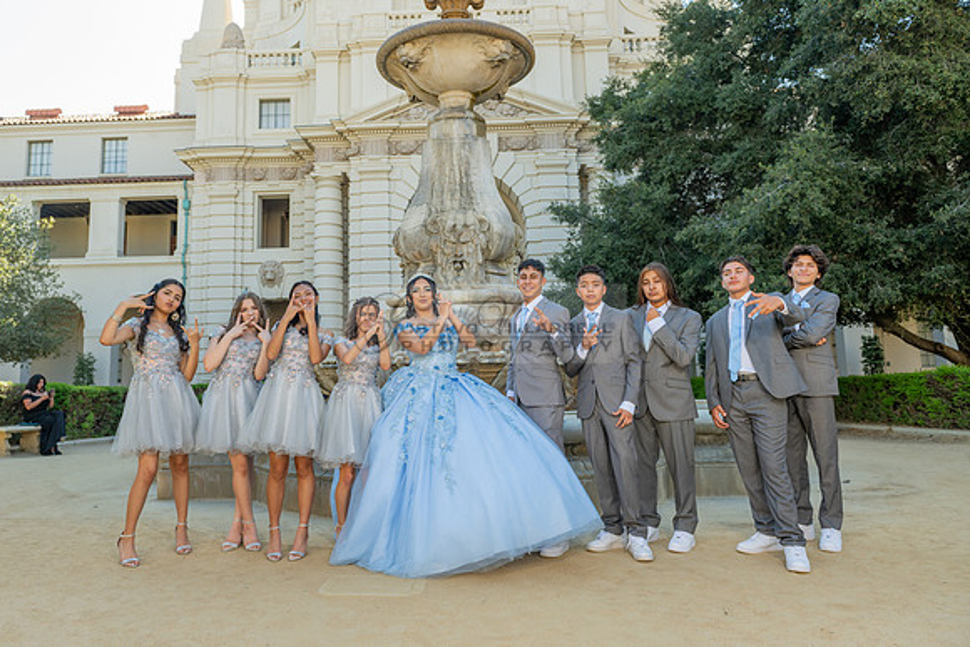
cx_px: 431
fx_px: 718
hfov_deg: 67.8
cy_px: 288
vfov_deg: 48.4
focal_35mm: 27
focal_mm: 24
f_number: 5
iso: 200
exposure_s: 1/200
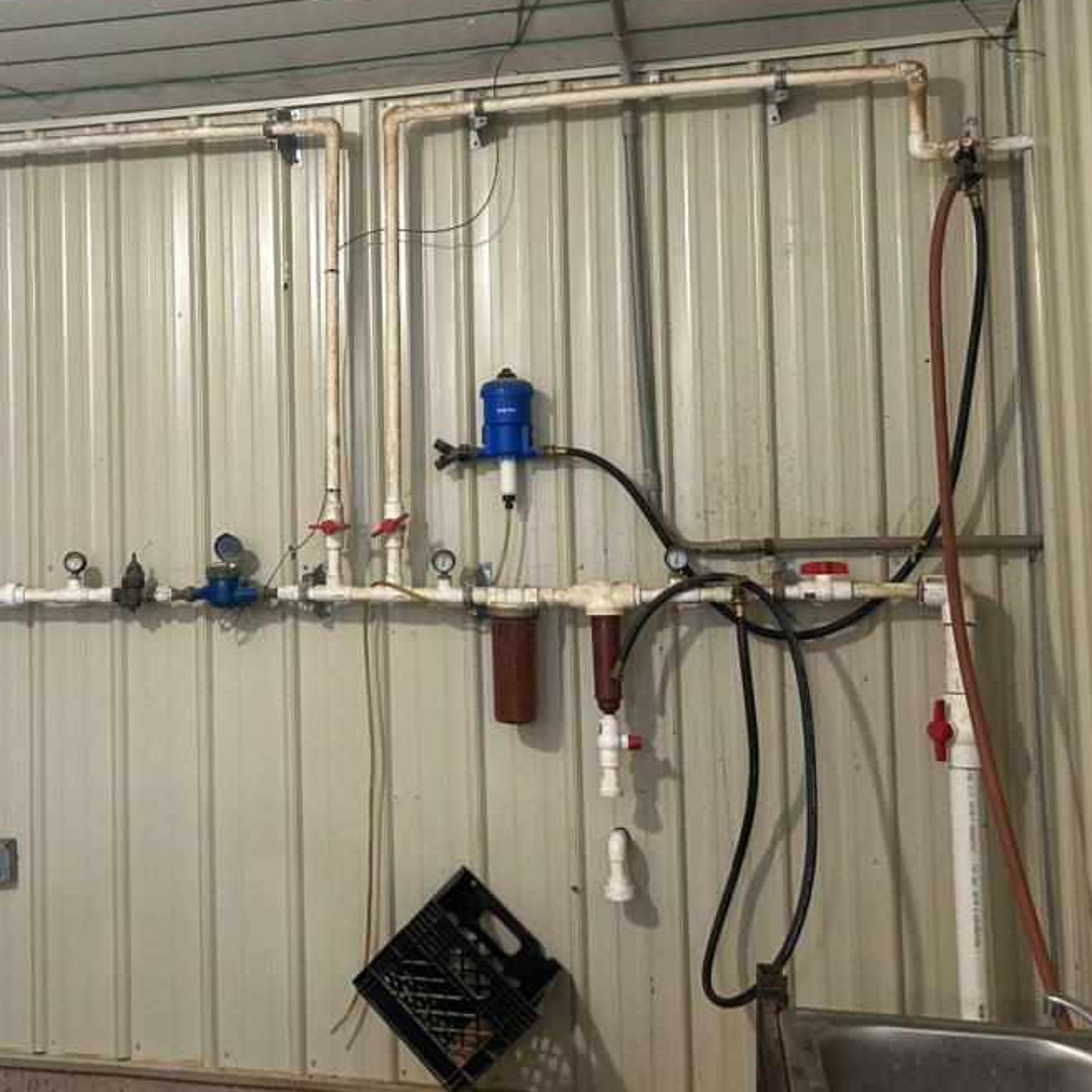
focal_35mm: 42
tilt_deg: +2.9
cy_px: 459
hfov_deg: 39.2
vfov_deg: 39.9
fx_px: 1499
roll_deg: +0.3
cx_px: 304
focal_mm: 5.7
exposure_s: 1/60
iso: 125
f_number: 1.5
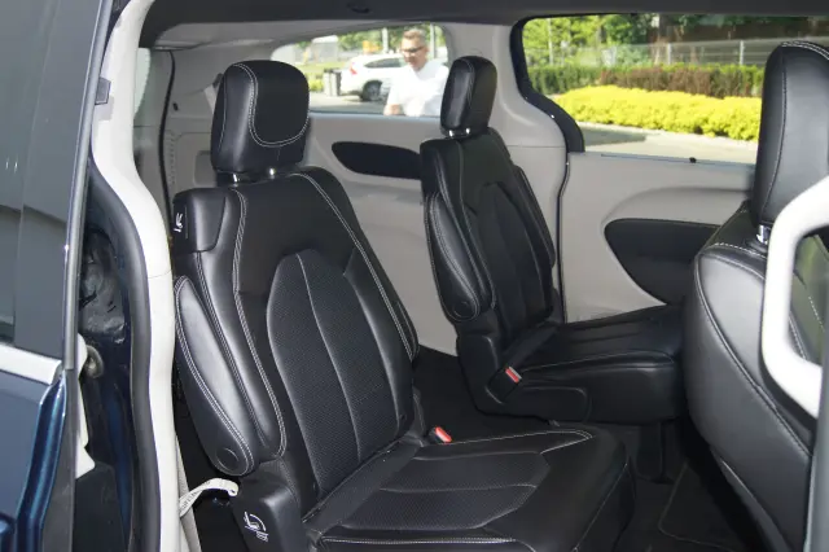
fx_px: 759
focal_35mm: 33
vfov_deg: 39.9
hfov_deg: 57.2
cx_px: 414
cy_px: 276
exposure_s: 1/60
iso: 100
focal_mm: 22
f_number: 4
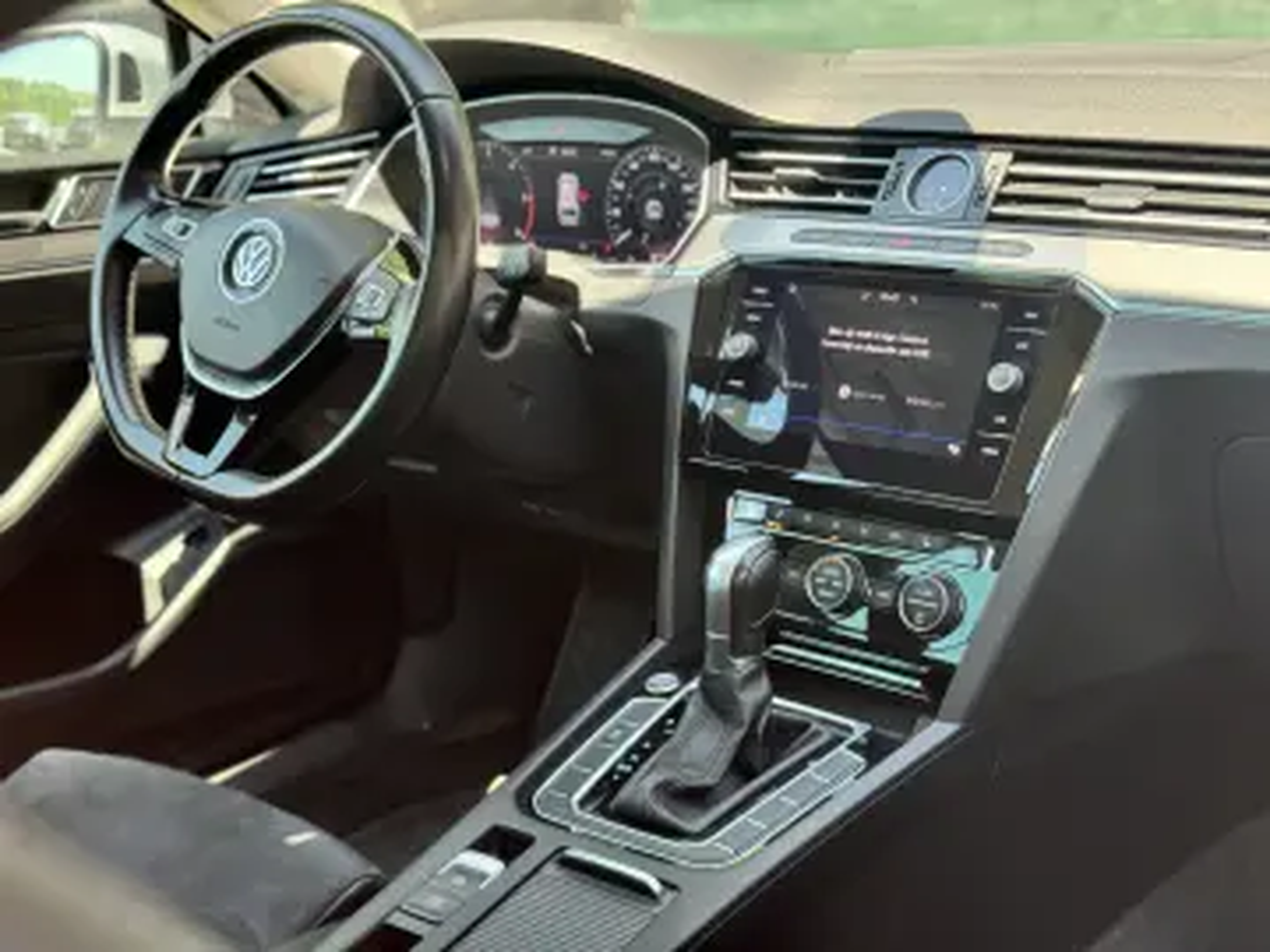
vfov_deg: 30.3
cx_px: 635
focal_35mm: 48
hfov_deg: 39.7
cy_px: 476
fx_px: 1761
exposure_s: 1/164
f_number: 1.78
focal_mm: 6.76
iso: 80
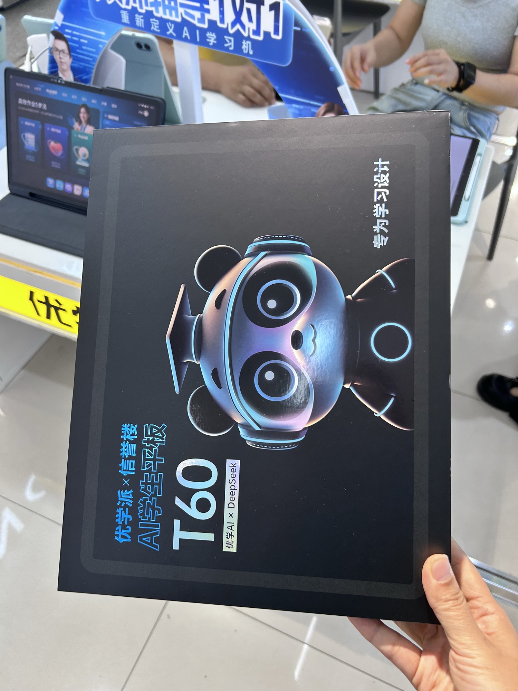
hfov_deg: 53.1
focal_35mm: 26
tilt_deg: -50.8
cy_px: 346
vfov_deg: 67.3
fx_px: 519
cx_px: 259
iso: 80
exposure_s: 1/100
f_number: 1.5
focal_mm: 5.7
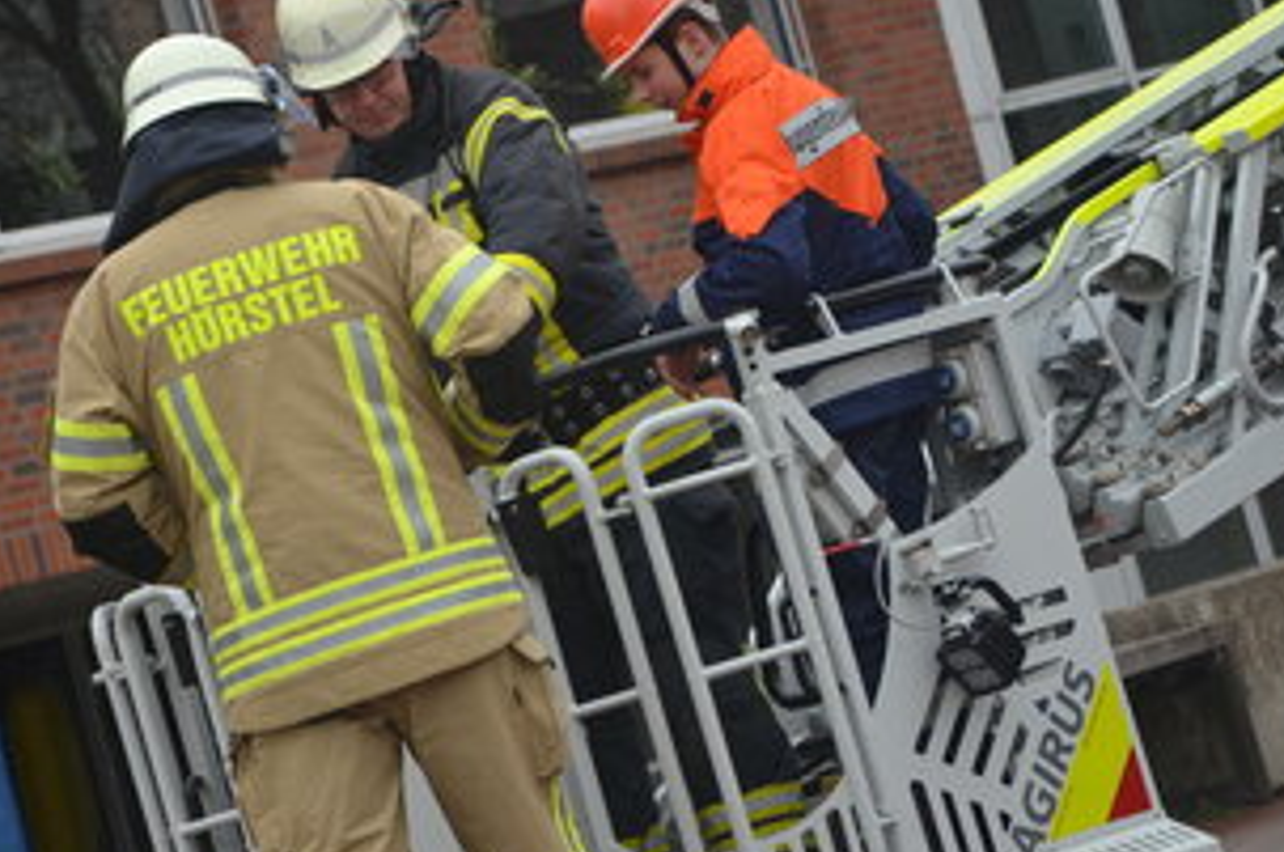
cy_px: 320
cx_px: 568
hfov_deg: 9.9
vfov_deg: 6.6
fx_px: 7395
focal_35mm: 208
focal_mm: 105
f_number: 5.6
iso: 200
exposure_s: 1/125
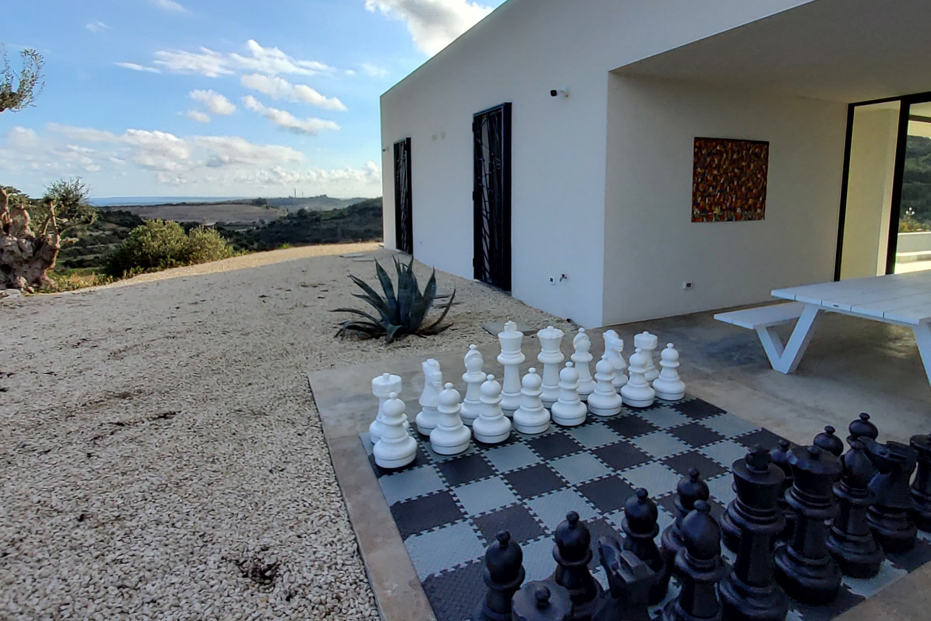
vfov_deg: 64.2
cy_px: 260
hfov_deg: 86.4
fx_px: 491
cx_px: 532
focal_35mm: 19
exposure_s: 1/1421
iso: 50
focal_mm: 1.13
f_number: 2.2
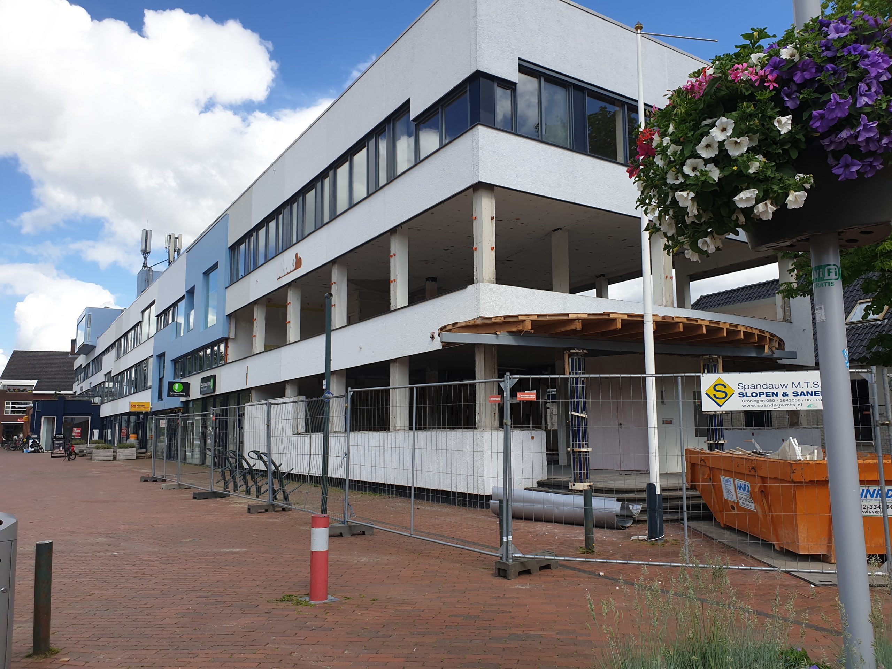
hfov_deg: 67.3
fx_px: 670
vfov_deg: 53.1
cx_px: 446
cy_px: 334
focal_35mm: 26
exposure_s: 1/1280
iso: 50
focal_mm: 4.3
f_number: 2.4
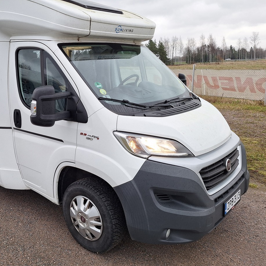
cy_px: 111
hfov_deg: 49.3
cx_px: 69
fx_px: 278
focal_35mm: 32
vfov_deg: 50.9
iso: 50
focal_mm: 5.54
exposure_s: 1/100
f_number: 1.8
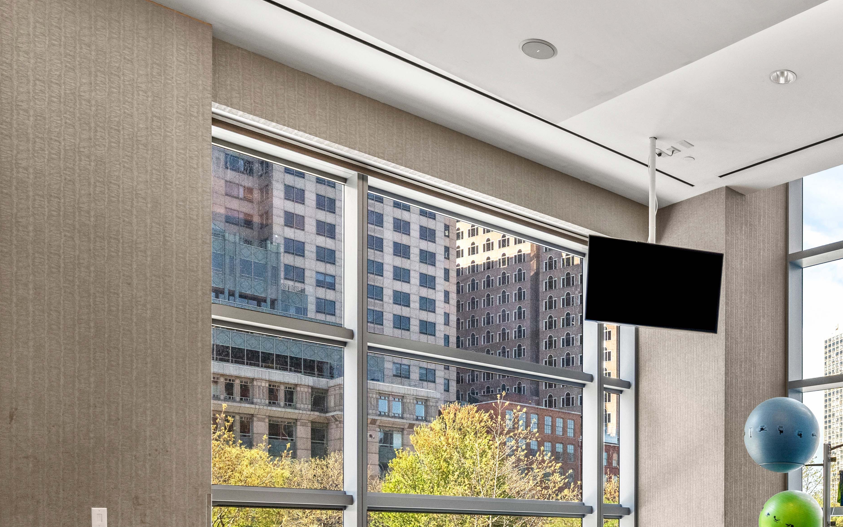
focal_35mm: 37
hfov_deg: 47.2
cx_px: 763
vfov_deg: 31.5
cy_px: 537
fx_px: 853
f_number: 8
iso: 500
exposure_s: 1/60
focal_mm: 16.5
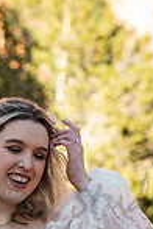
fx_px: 975
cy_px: 195
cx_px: -21
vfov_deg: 13.3
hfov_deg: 8.9
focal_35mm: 153
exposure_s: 1/640
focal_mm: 50
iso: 160
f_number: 2.5
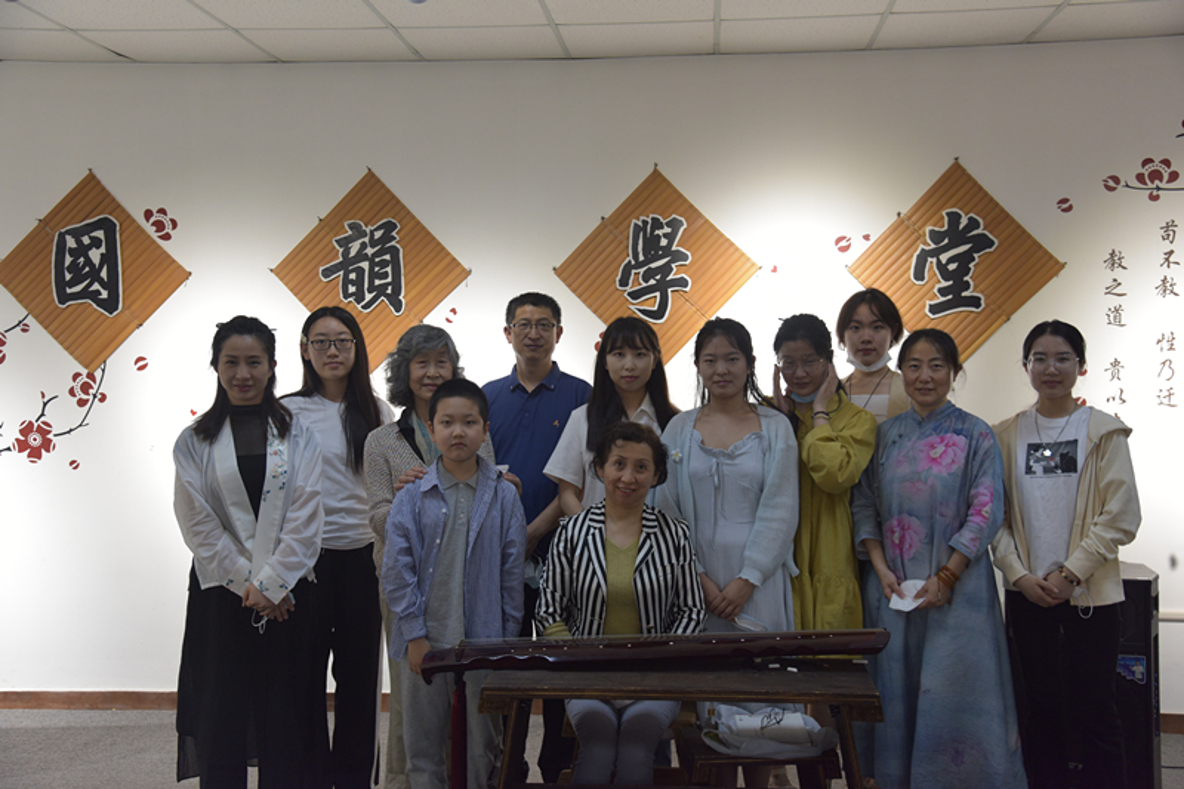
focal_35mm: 38
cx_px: 592
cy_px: 394
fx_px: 1249
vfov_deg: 35.0
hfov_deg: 50.7
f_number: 5
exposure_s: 1/100
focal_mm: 38
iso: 1600
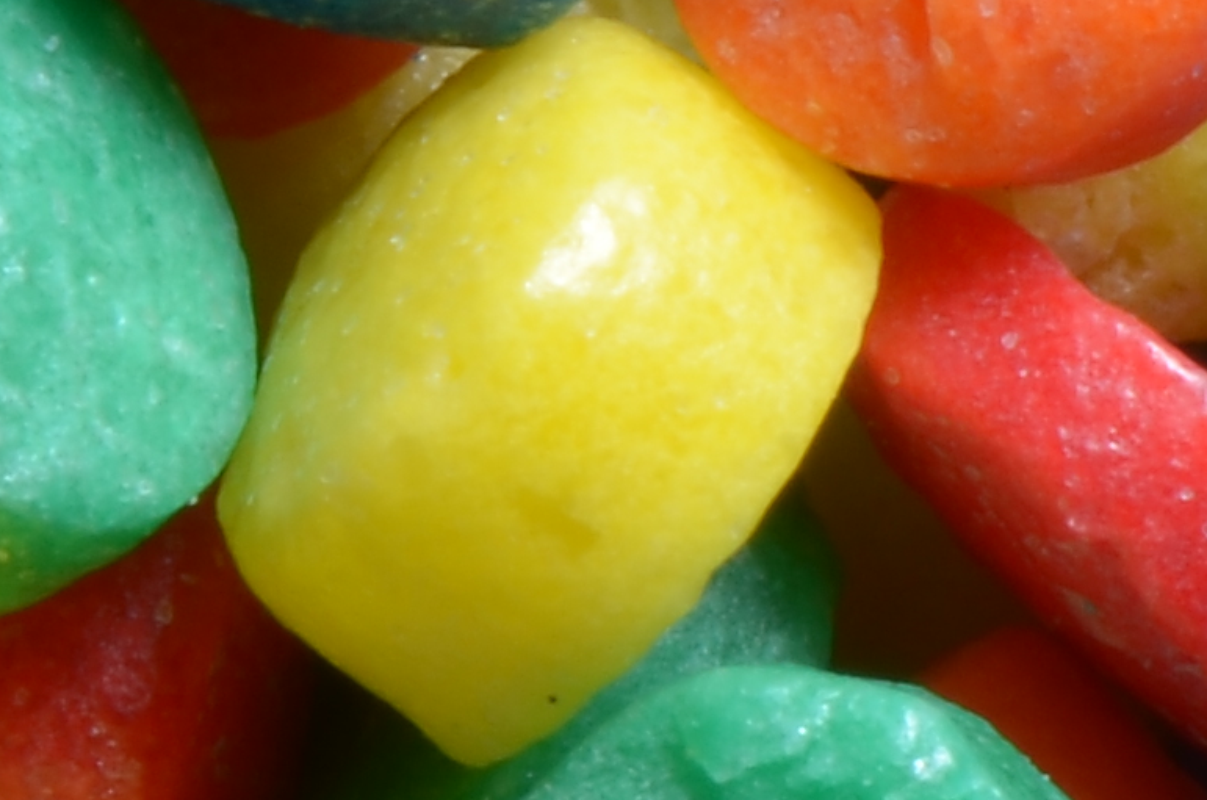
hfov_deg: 2.1
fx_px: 33672
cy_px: 968
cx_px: 1614
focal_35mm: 1006
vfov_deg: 1.4
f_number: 25
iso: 100
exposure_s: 1/30
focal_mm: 105
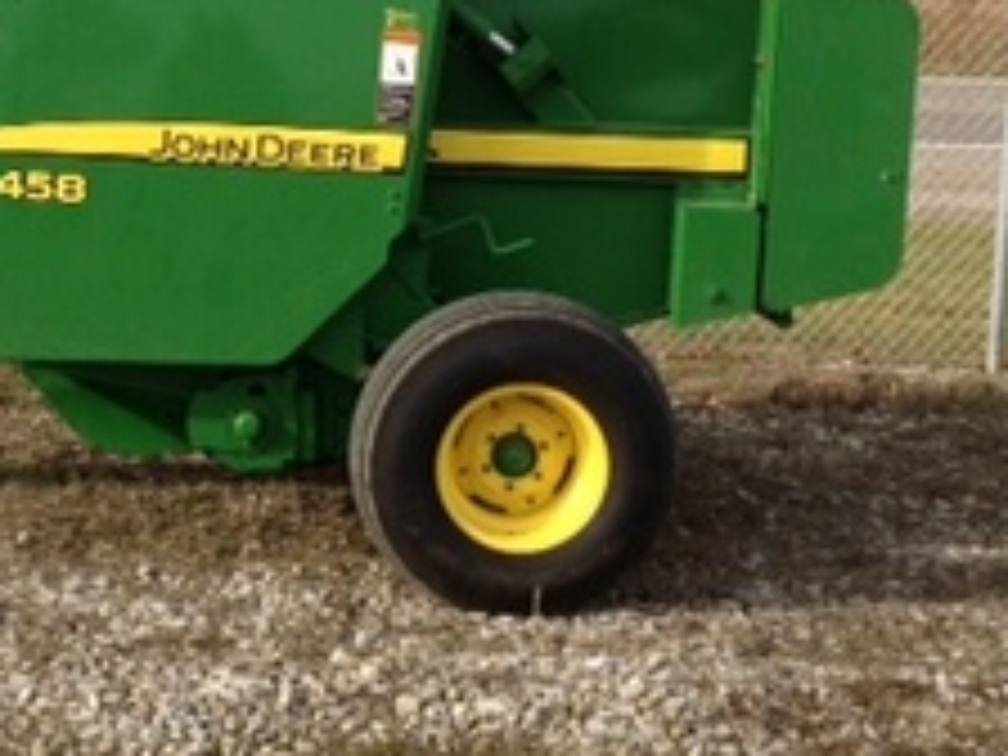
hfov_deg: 22.9
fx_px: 2475
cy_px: 252
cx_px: 342
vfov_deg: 17.3
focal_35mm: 85
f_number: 2.4
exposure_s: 1/1200
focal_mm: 4.28
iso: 50
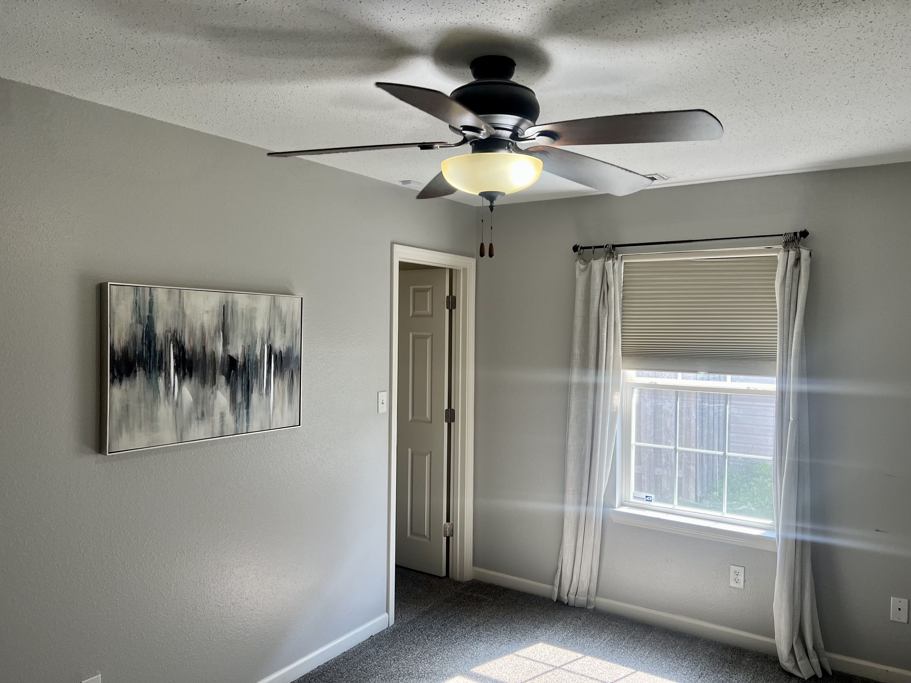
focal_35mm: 26
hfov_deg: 67.3
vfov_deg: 53.1
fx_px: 684
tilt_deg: -2.4
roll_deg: -0.2
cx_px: 456
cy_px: 342
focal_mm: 5.7
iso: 64
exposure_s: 1/120
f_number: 1.5
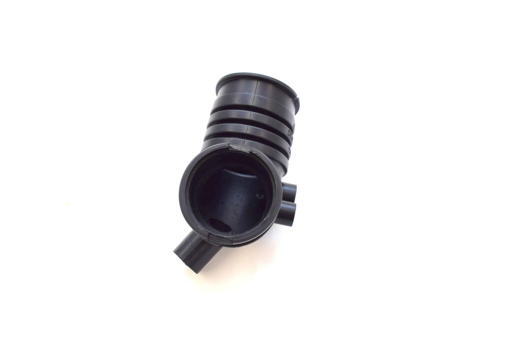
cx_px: 260
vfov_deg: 48.0
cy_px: 174
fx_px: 390
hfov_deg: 67.3
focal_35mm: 27
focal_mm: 18
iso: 400
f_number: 7.1
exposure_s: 1/200
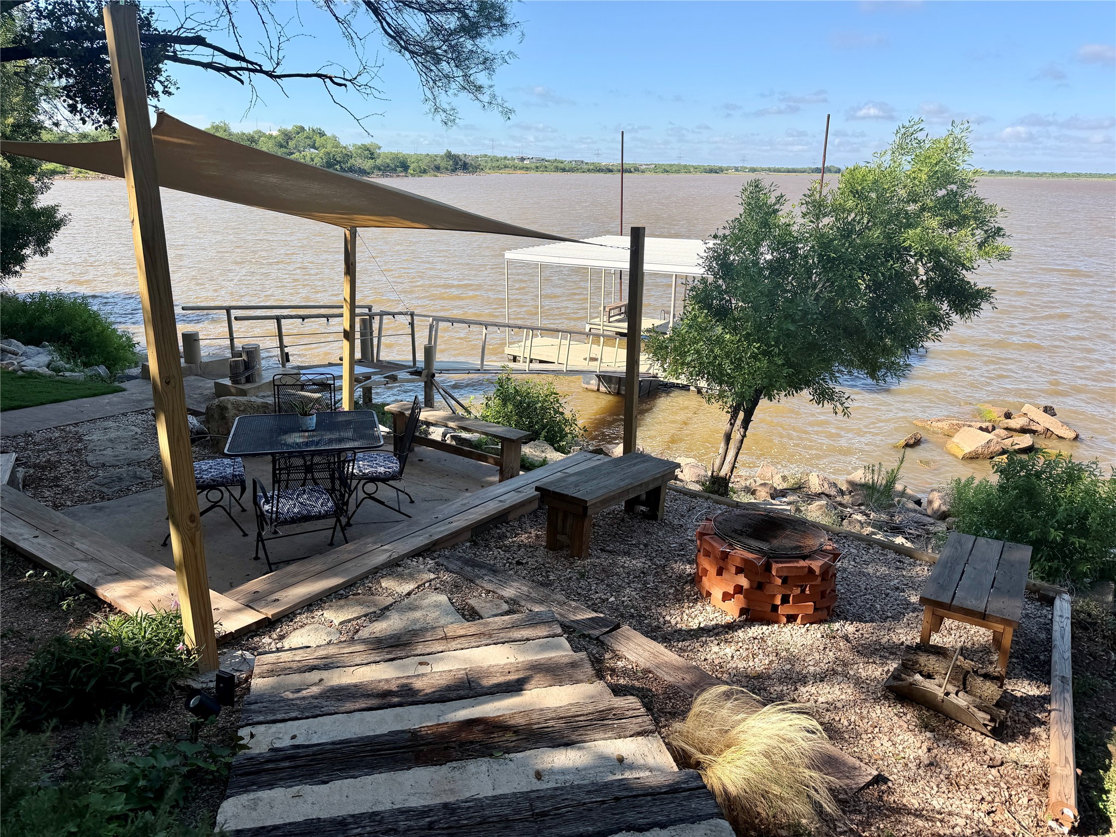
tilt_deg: -18.2
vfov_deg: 56.8
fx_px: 774
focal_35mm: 24
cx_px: 558
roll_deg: -0.9
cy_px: 418
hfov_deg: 71.6
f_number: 1.78
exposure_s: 1/2000
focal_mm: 6.76
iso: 80
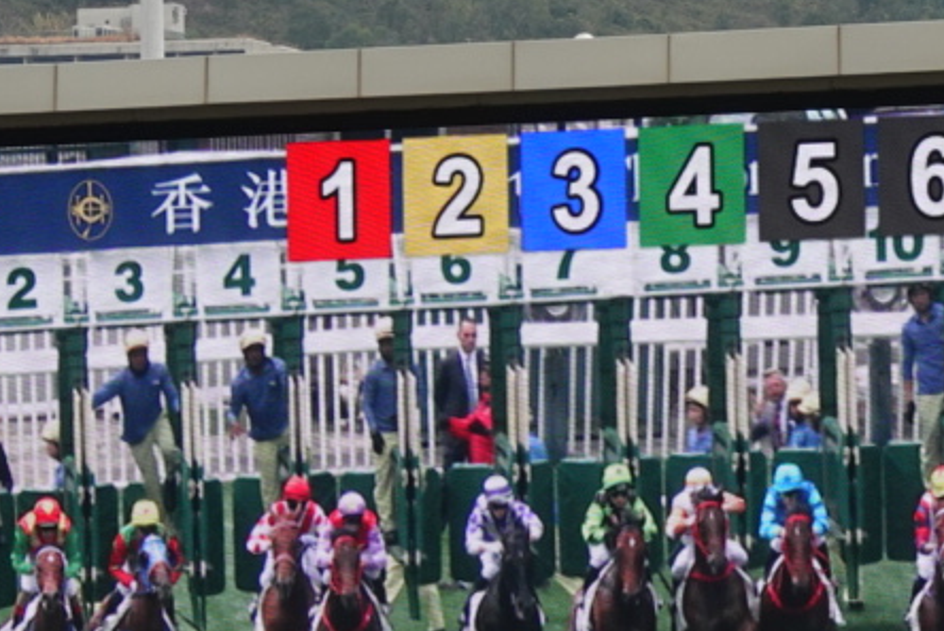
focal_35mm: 524
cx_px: 1550
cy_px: 338
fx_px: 13754
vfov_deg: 2.6
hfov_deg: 3.9
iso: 100
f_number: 4
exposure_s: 1/640
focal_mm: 52.82
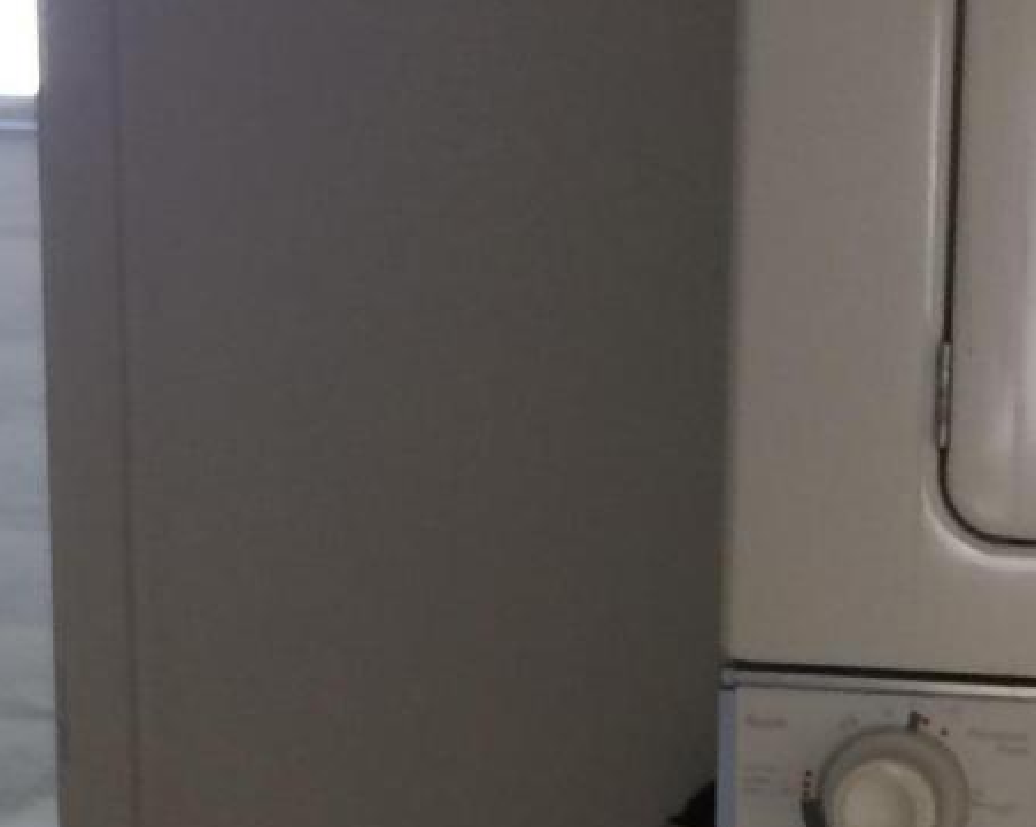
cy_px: 953
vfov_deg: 11.6
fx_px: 3983
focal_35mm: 130
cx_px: 1151
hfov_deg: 14.5
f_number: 2.2
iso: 64
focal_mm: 4.12
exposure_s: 1/30
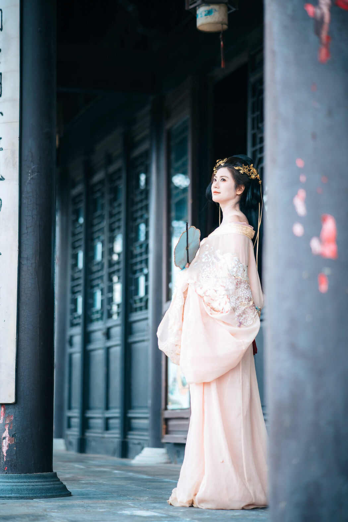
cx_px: 174
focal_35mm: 85
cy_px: 261
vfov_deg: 23.9
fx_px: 1232
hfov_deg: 16.1
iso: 800
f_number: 1.8
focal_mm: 85
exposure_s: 1/2500
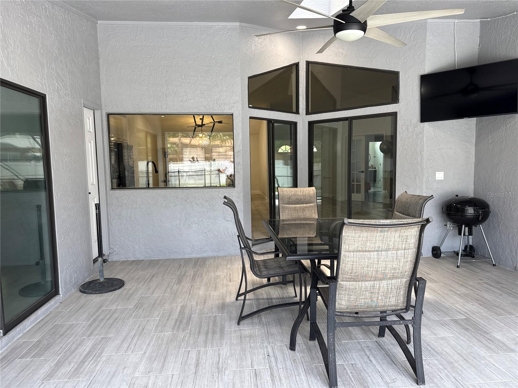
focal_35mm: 24
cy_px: 194
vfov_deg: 56.8
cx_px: 259
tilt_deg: -4.5
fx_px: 359
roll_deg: +0.8
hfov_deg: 71.6
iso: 100
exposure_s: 1/121
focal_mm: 6.76
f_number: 1.78
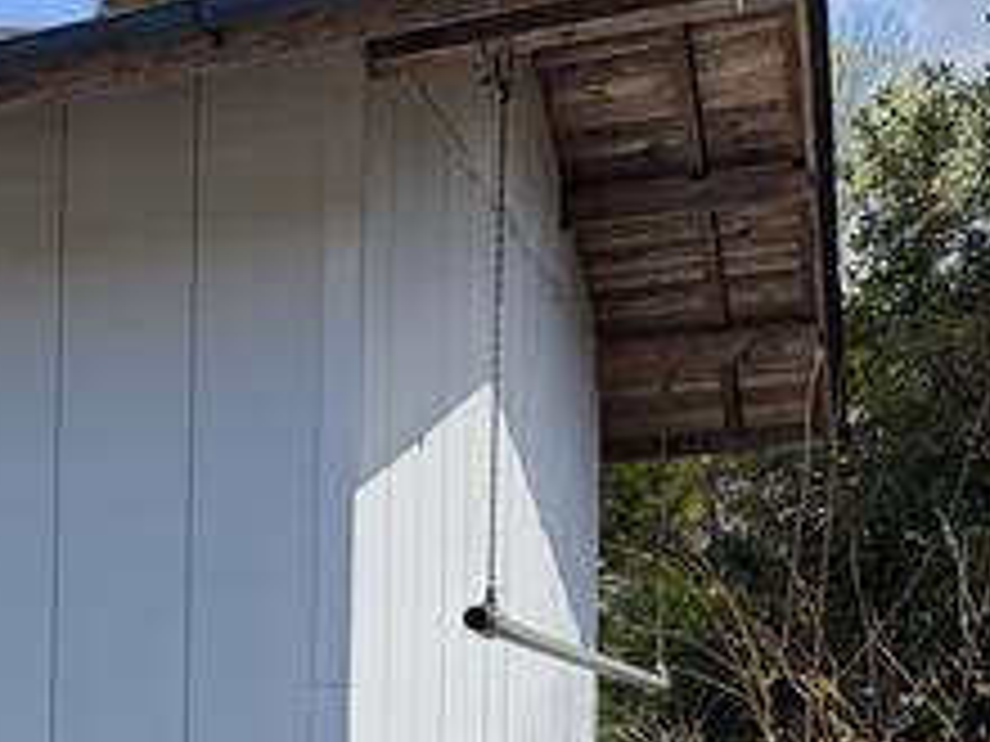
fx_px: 1916
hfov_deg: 24.2
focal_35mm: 67
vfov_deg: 20.8
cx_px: -396
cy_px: 823
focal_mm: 8.72
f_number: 2
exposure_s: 1/2026
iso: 50
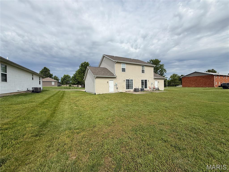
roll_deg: +1.2
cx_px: 114
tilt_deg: -0.4
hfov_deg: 102.1
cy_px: 86
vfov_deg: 85.7
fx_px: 93
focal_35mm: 14
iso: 50
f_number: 2.2
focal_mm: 2.22
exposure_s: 1/2165
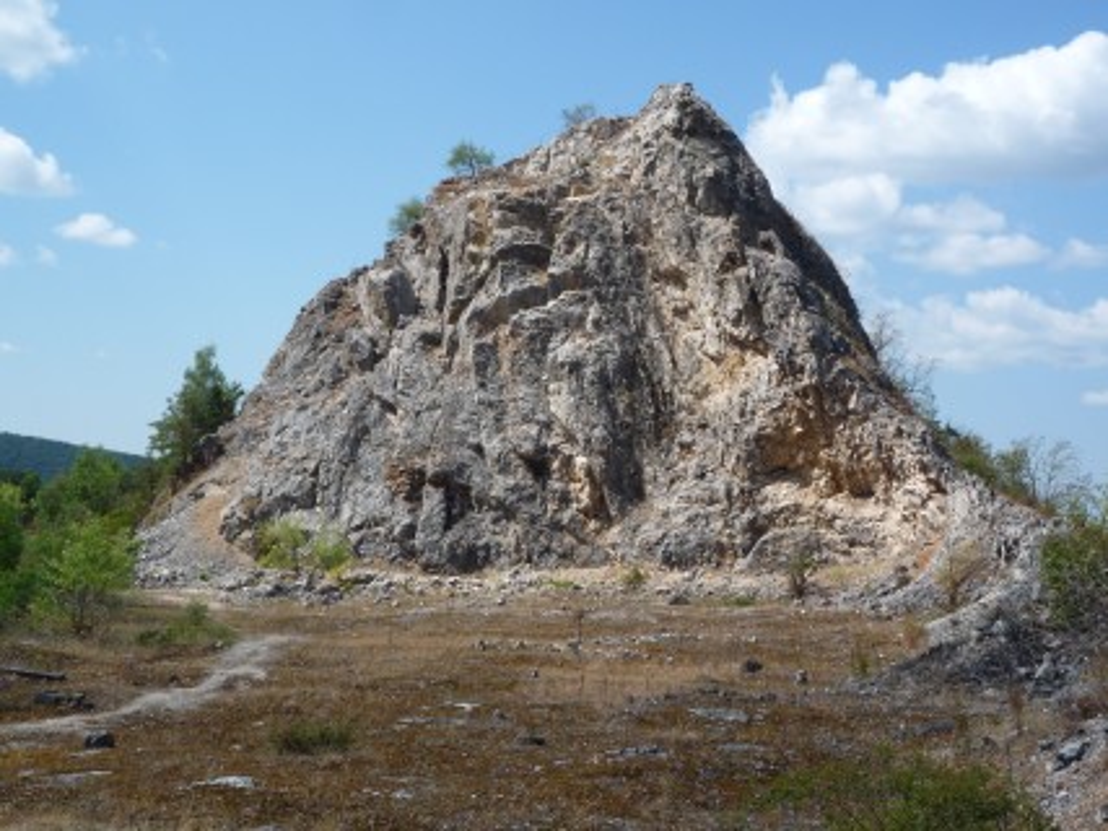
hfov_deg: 38.2
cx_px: 554
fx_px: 1600
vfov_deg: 29.1
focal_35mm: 50
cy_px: 416
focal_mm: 8.8
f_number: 5.6
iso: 100
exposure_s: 1/500
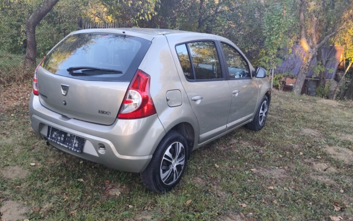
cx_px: 163
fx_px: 289
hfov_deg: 62.8
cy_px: 115
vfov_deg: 41.8
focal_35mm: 30
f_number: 1.65
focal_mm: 6.19
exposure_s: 1/100
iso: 135
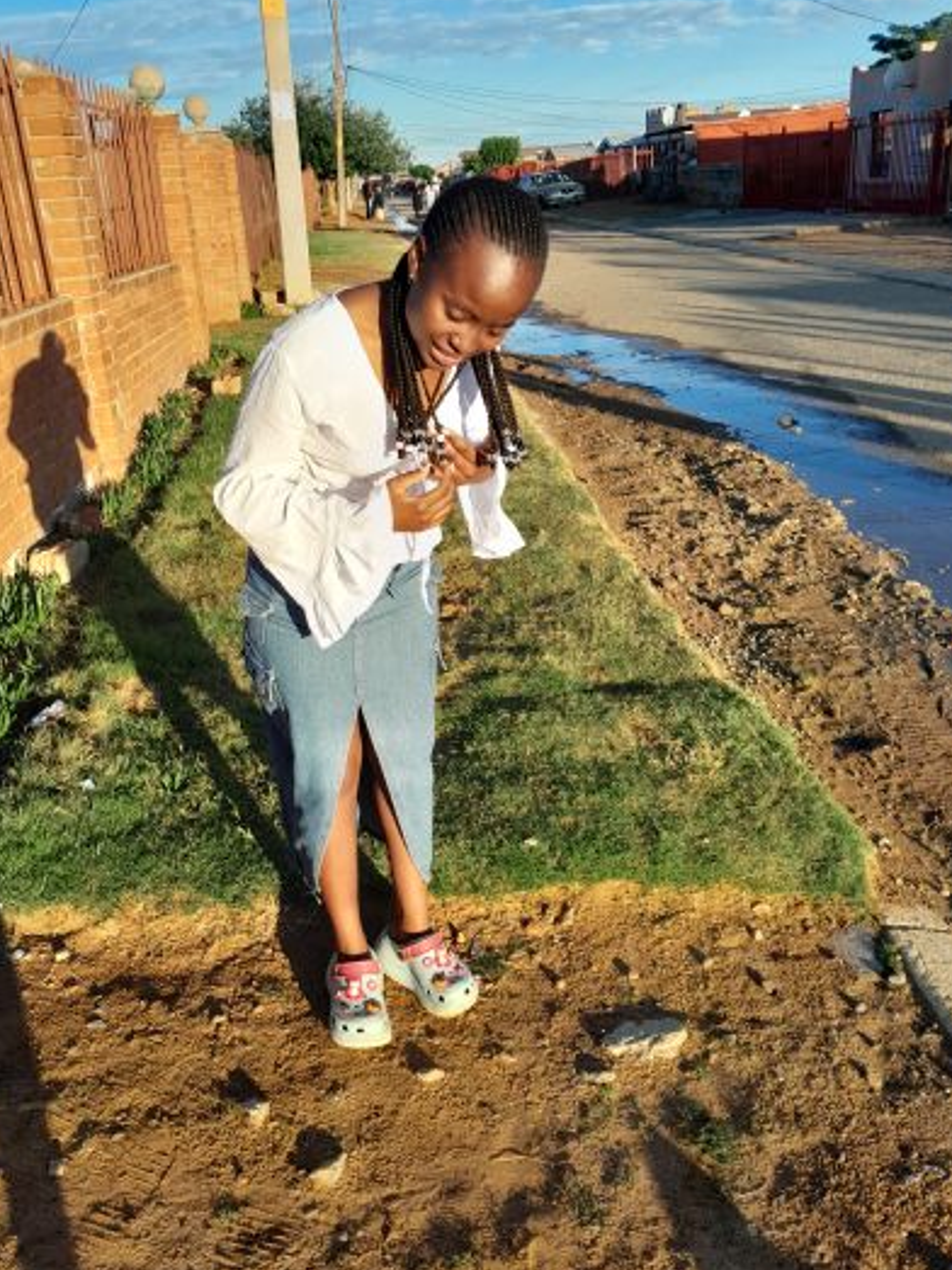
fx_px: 1137
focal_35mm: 31
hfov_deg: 45.4
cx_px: 447
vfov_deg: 58.3
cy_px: 612
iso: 40
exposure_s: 1/234
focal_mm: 4
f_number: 1.8
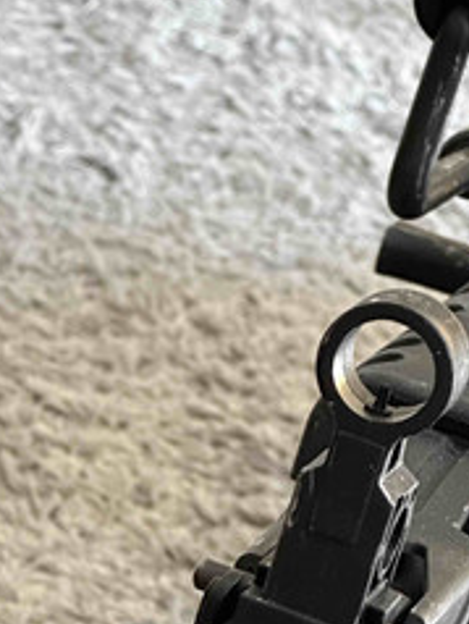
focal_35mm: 207
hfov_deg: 7.2
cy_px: 530
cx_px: 508
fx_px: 3733
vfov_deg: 9.5
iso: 200
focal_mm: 9
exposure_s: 1/50
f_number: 2.8
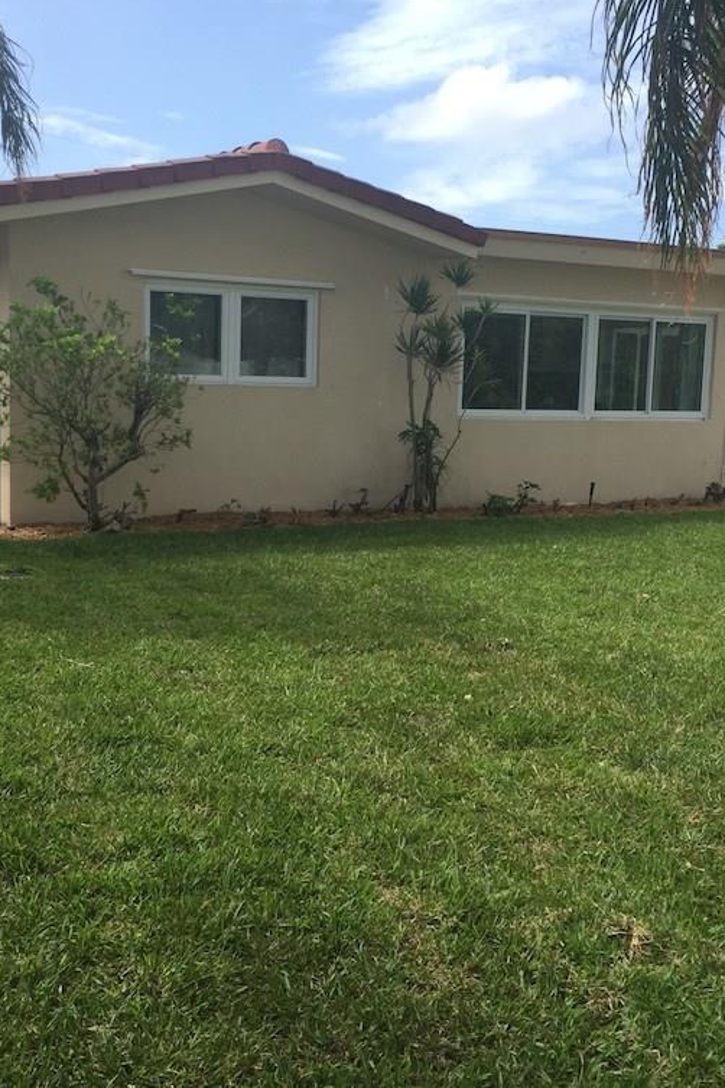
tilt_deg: -7.1
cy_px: 546
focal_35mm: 41
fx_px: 1238
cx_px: 335
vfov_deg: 47.4
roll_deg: -3.1
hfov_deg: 32.6
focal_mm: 4.15
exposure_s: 1/1199
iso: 32
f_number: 2.2
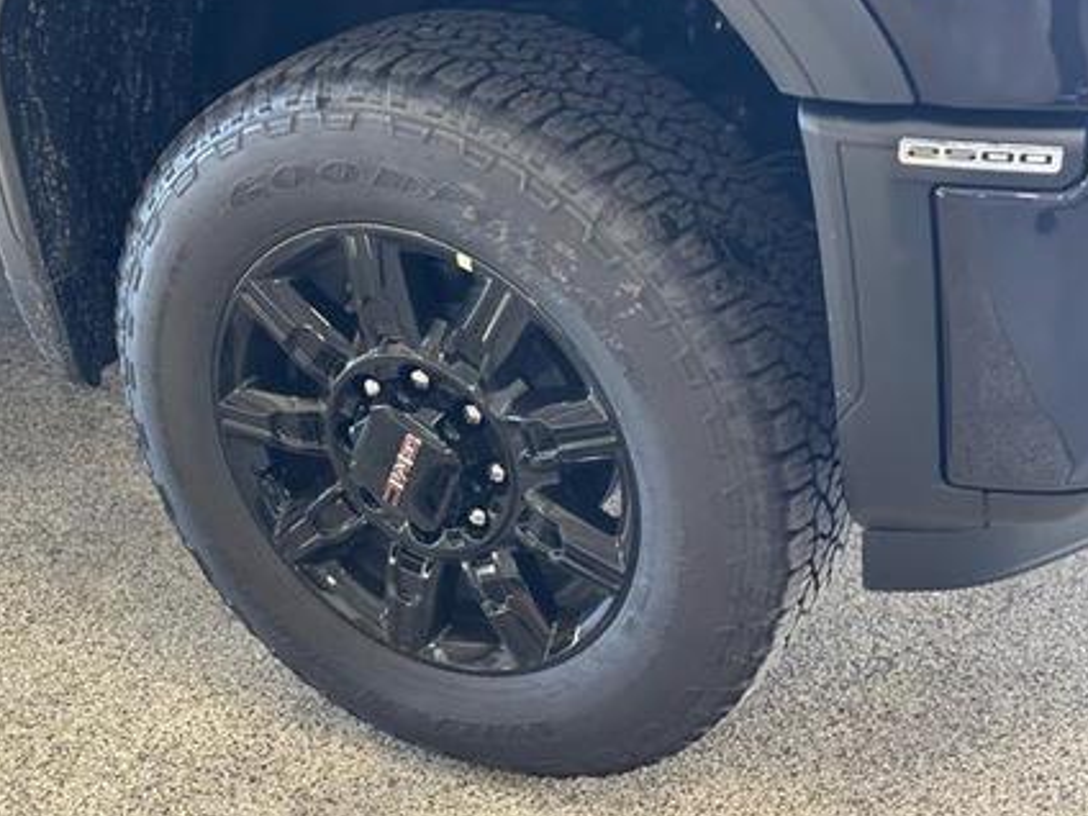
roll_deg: +3.6
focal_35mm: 57
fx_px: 1792
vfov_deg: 25.6
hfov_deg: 33.7
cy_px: 457
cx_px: 470
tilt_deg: -30.9
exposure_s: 1/60
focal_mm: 6.76
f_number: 1.78
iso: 160
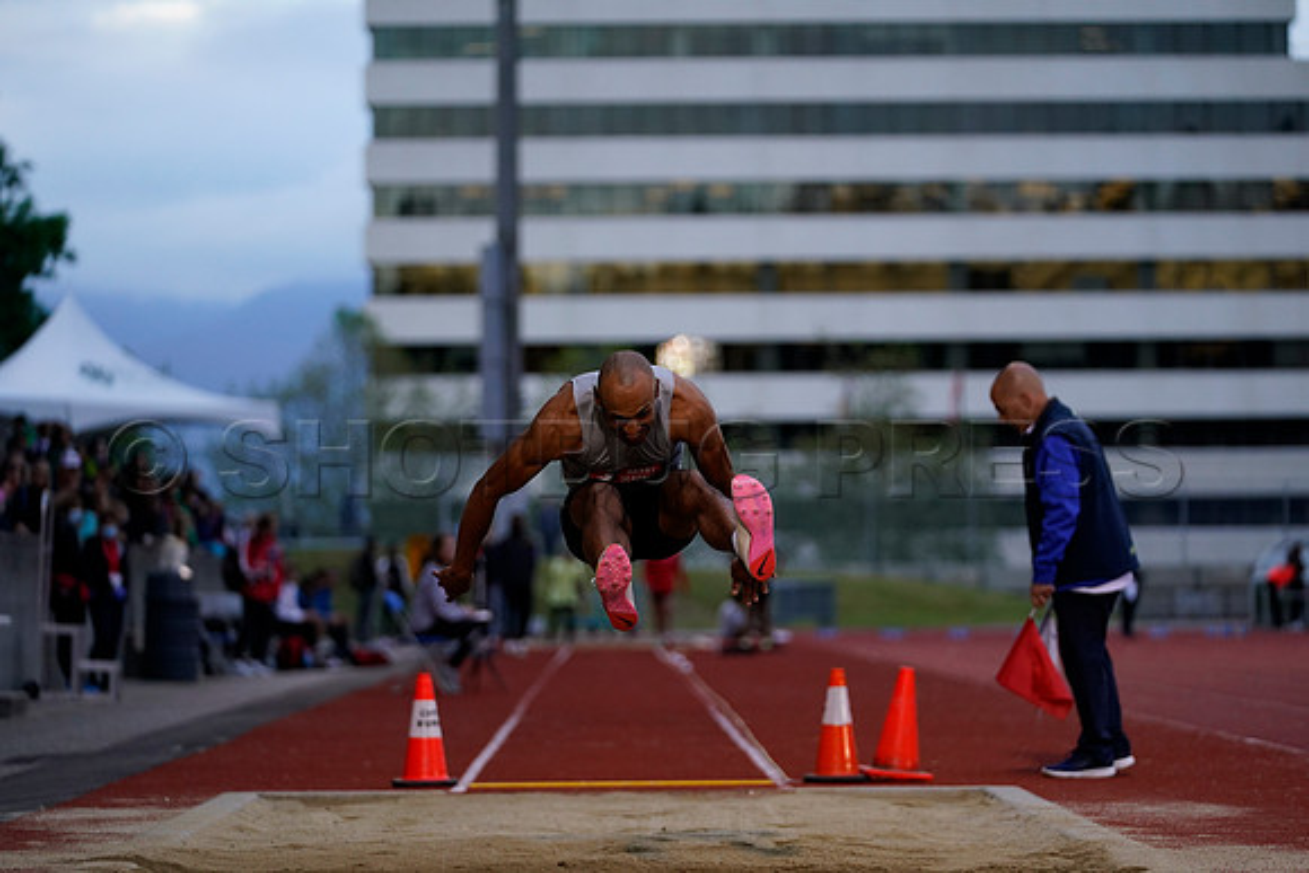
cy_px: 436
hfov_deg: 14.9
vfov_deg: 9.9
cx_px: 654
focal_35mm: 138
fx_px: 5019
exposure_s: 1/1600
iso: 2000
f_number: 2.8
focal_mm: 138
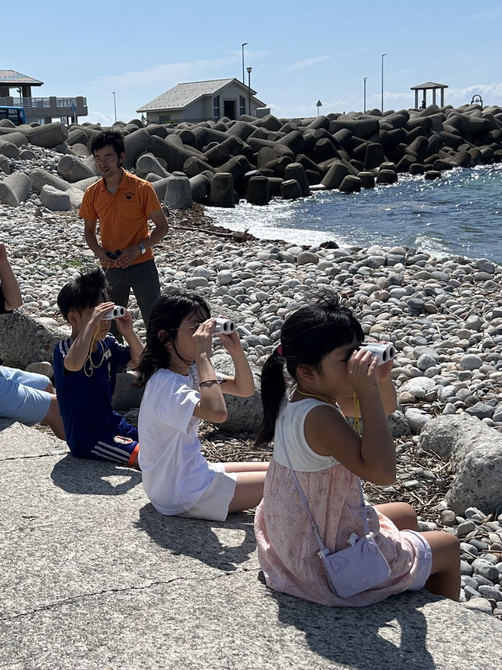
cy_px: 319
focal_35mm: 52
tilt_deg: -10.4
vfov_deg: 36.8
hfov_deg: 27.6
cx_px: 121
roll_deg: +3.5
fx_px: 1005
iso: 50
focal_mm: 5.7
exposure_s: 1/6993
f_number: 1.5
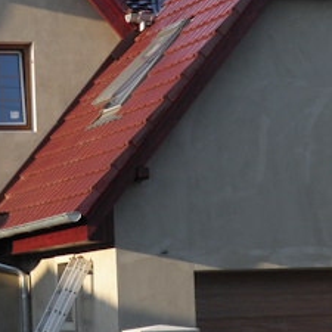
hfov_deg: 10.7
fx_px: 1747
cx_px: -19
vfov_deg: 10.8
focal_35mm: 161
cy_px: 63
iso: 64
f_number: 4.6
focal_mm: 11.2
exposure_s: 1/125
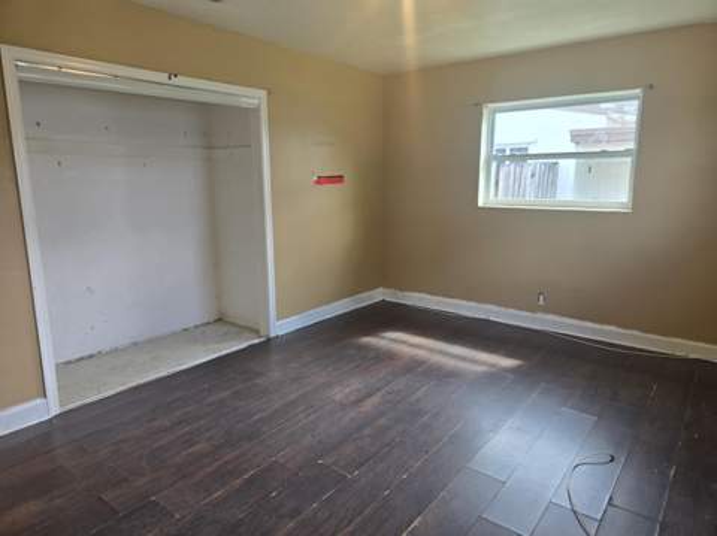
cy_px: 268
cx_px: 358
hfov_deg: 74.0
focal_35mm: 23
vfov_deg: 58.8
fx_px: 476
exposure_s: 1/120
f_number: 1.7
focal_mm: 6.3
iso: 64
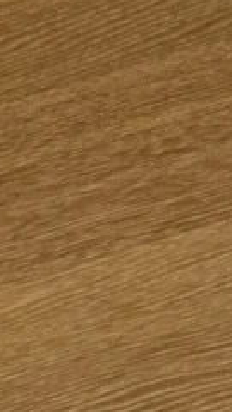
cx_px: -667
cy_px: 1172
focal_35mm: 314
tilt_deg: -48.1
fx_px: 3434
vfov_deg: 6.4
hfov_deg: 3.7
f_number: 1.78
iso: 125
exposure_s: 1/60
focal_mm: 6.76
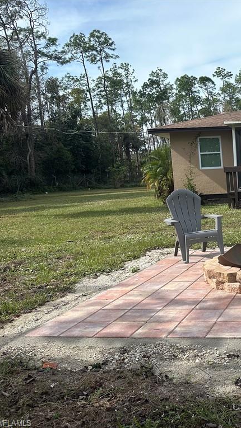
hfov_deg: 29.7
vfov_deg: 56.6
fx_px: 398
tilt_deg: -7.0
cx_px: 277
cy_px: 214
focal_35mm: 35
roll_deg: +2.9
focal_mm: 6.86
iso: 80
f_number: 1.78
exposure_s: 1/2882
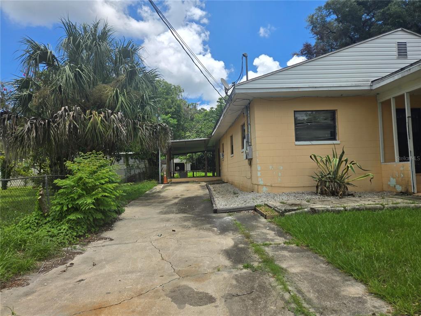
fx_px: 280
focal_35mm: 23
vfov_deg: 58.9
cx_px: 210
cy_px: 158
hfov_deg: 73.9
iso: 25
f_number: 1.8
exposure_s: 1/1780
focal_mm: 5.4
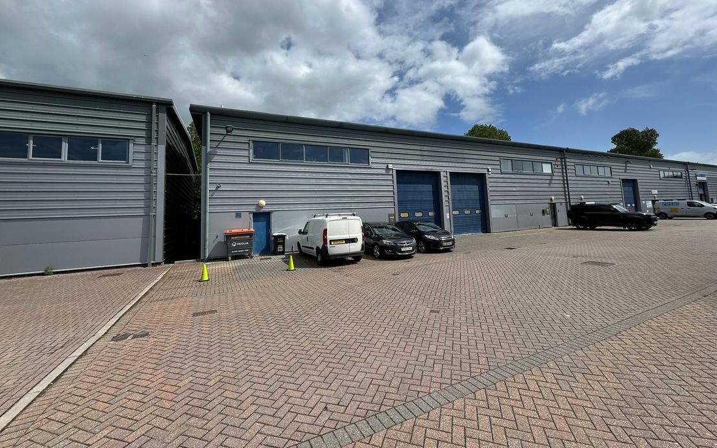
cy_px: 188
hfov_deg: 101.5
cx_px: 361
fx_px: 293
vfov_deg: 74.2
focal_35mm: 15
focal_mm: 2.22
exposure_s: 1/3610
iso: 50
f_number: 2.2
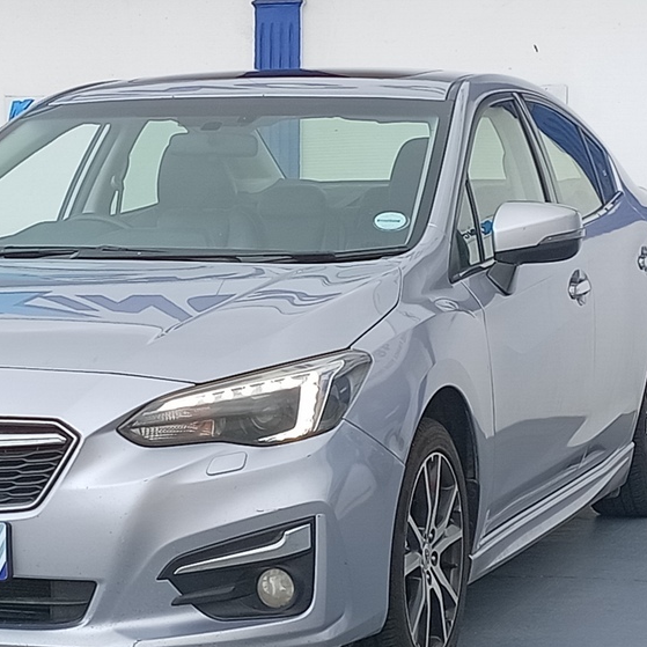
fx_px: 2432
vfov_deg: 15.1
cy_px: 407
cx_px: 160
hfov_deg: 15.1
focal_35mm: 115
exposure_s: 1/284
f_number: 1.8
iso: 104
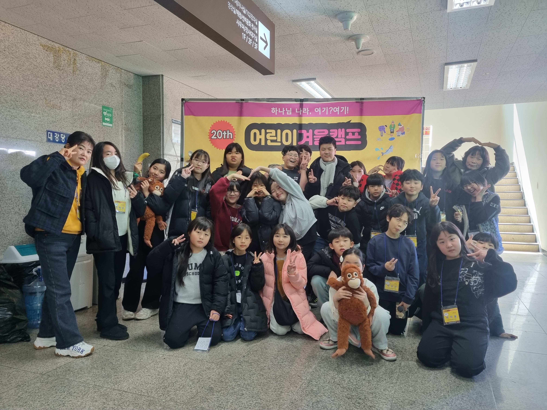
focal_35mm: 26
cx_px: 274
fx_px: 411
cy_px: 205
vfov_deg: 53.1
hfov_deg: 67.3
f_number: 1.8
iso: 250
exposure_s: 1/120
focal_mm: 5.4
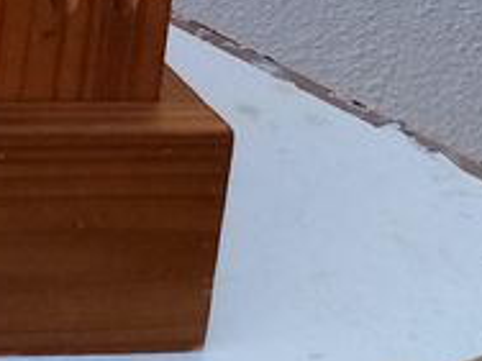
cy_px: -533
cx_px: -638
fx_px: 1922
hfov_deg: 11.9
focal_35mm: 138
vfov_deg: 9.5
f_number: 1.8
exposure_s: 1/294
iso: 103
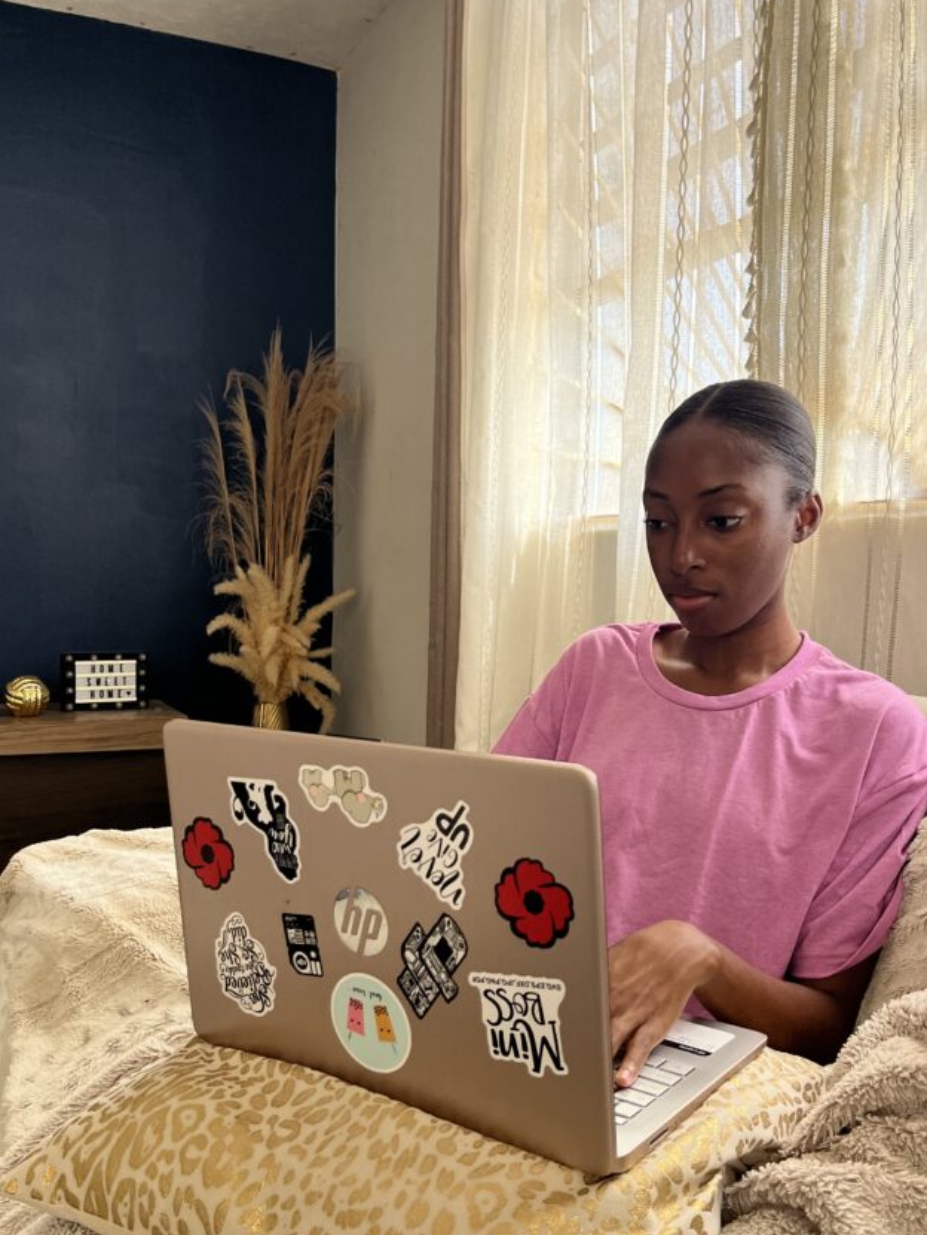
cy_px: 628
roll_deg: -1.1
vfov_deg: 56.8
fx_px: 1143
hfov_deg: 44.1
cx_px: 499
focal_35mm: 32
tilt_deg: -3.5
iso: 125
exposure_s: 1/104
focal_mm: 5.1
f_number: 1.6
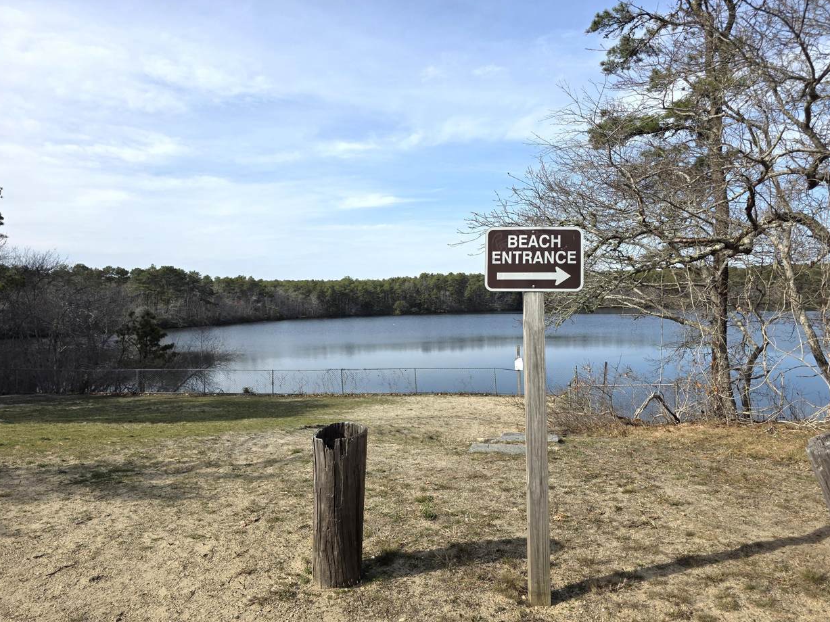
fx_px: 575
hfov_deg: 71.6
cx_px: 425
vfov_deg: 56.8
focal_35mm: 24
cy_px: 319
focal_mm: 6.3
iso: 80
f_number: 1.7
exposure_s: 1/6574
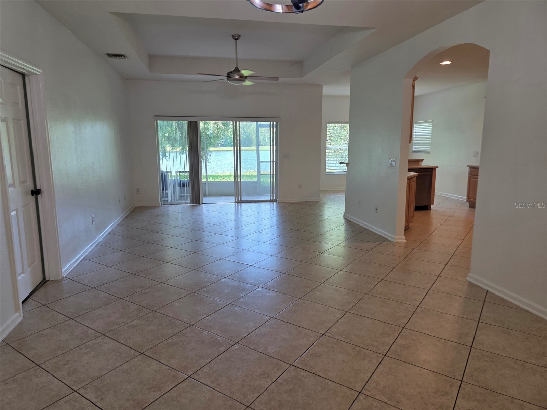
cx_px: 274
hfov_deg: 73.9
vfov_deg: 58.9
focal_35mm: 23
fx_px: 363
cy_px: 205
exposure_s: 1/120
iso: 100
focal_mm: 6.3
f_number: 1.7
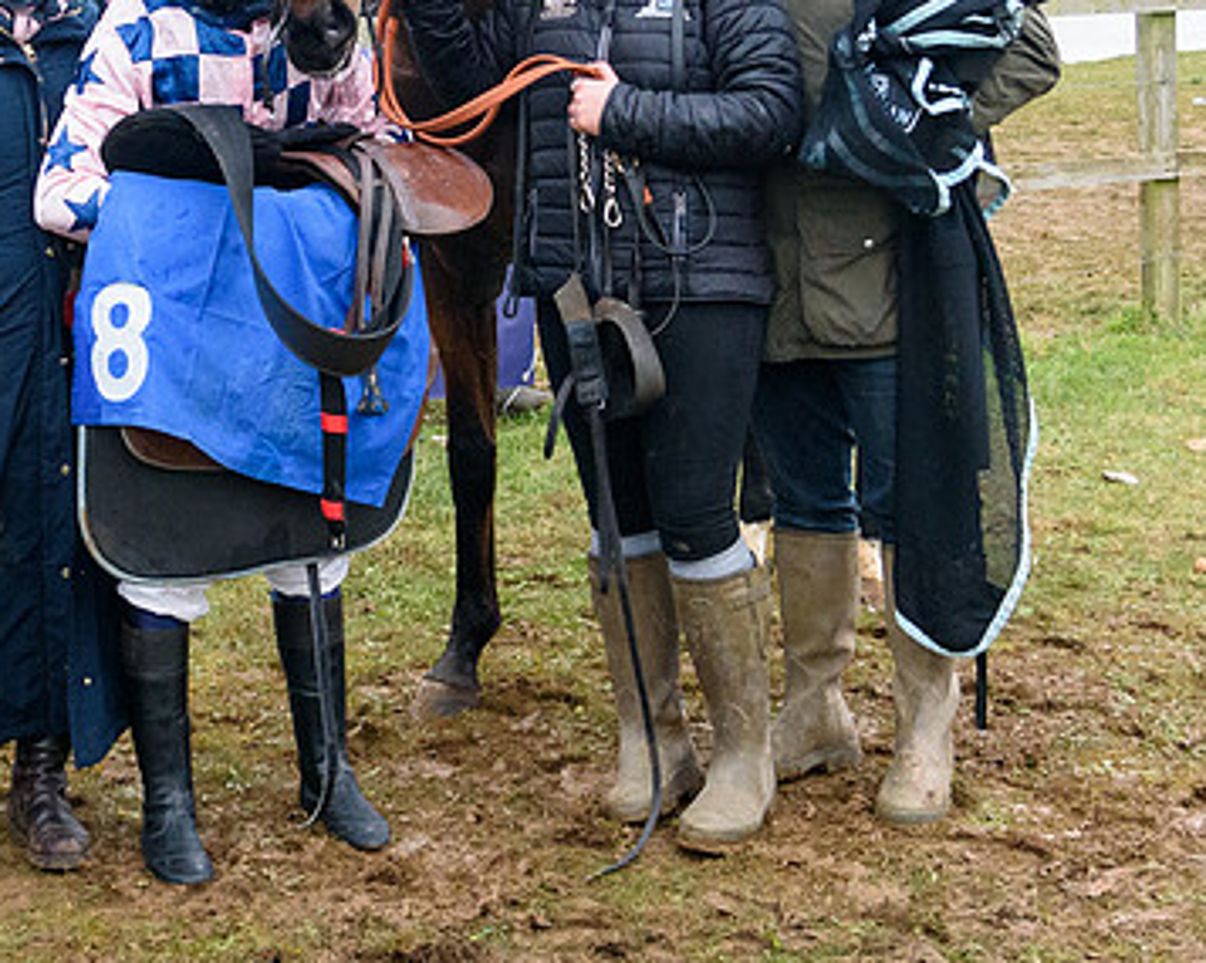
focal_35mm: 78
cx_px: 417
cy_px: 33
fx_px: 2782
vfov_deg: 19.2
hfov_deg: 24.4
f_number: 4
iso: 1000
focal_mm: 24
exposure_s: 1/200
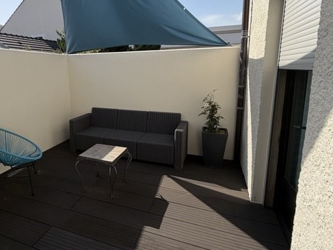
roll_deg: +0.4
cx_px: 119
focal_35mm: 23
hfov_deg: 72.3
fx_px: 221
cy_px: 104
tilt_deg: -10.3
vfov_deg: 58.5
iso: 20
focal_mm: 2.22
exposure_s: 1/876
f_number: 2.2
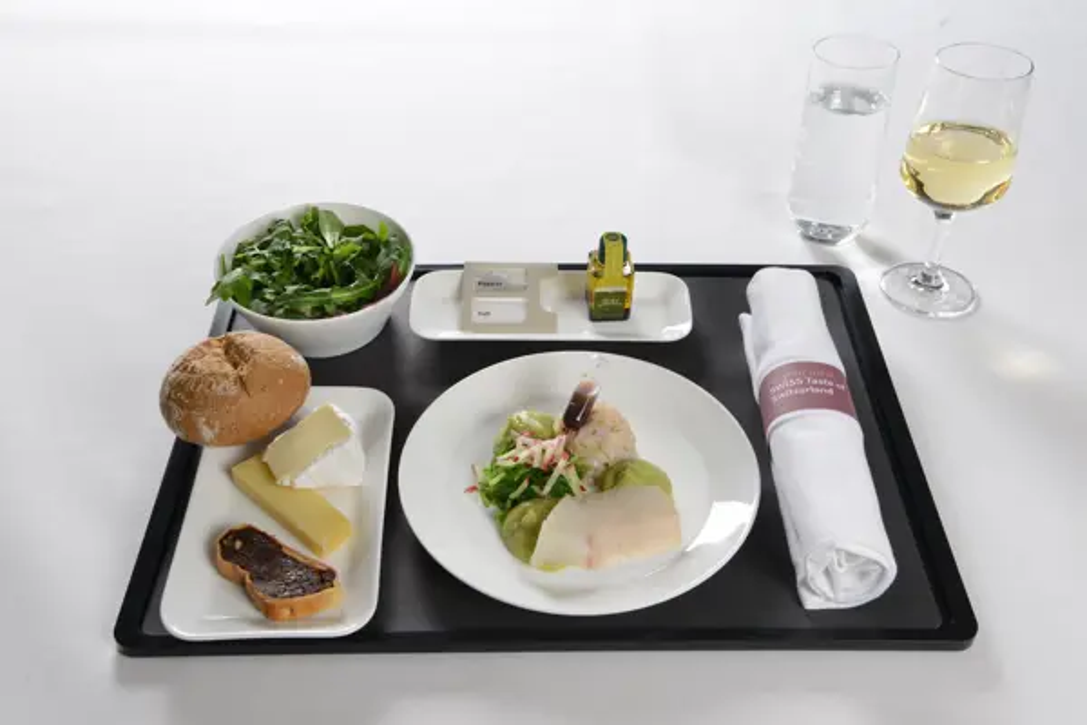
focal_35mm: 40
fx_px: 1208
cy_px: 362
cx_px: 544
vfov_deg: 33.4
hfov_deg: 48.5
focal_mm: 40
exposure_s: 1/80
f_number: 8
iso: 100
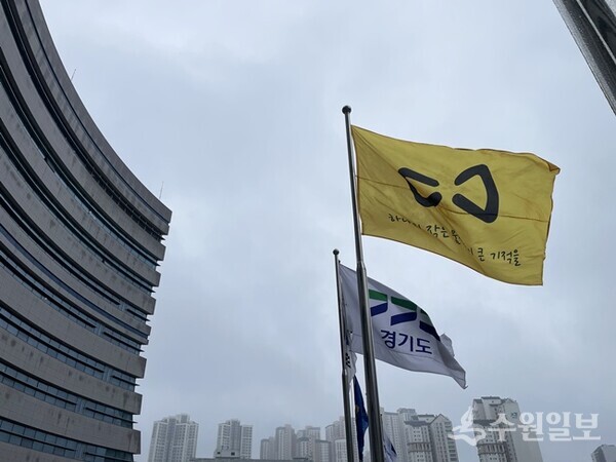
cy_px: 231
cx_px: 308
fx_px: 463
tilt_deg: +35.6
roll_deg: +1.5
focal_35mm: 26
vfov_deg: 53.1
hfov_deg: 67.3
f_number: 1.6
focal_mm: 4.2
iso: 32
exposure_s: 1/1575
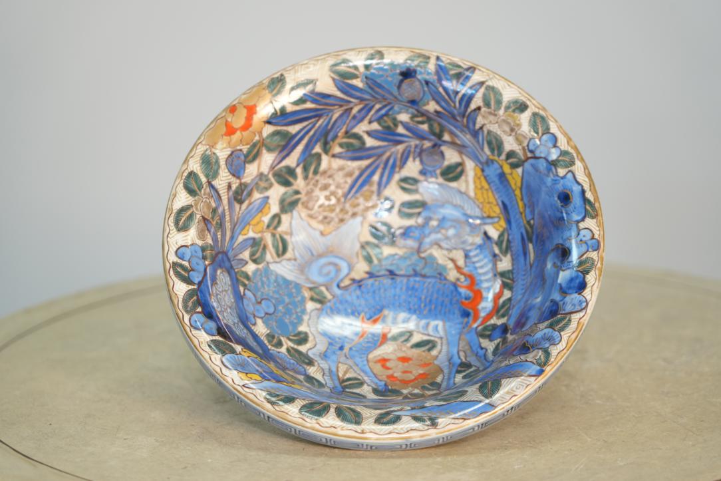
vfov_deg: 13.2
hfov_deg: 19.6
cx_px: 360
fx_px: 2083
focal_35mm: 104
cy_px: 240
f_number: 4
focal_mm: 104
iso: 1000
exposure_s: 1/125
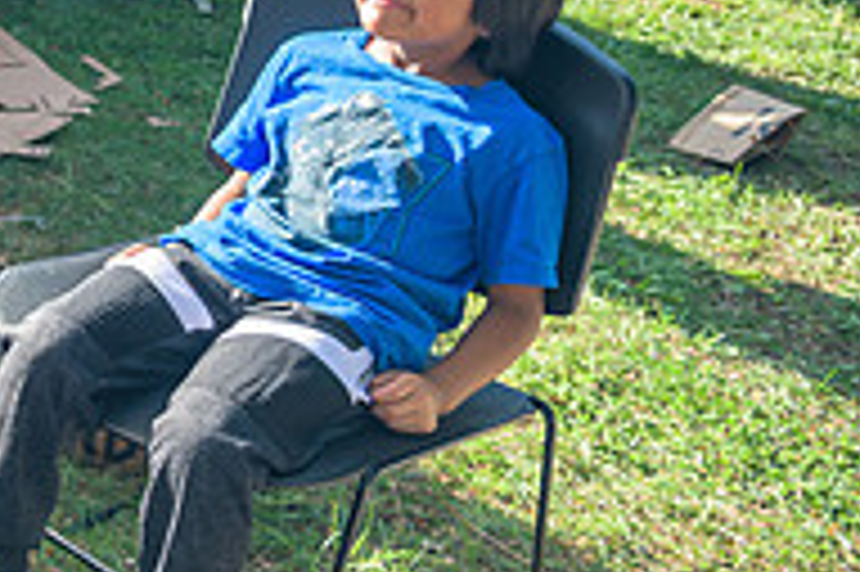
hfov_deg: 23.1
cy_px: -20
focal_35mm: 73
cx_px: -387
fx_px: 1742
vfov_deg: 18.1
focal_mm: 24
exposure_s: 1/200
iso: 220
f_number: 4
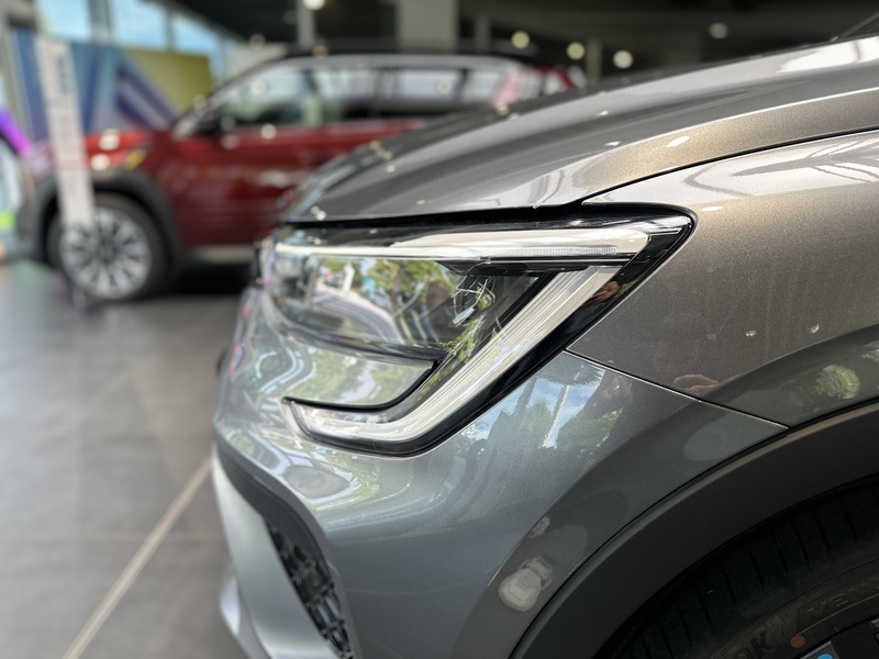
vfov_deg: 56.8
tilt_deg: -15.4
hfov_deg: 71.6
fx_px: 609
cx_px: 440
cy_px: 330
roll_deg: +1.1
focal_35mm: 24
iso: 100
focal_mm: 6.86
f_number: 1.78
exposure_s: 1/300
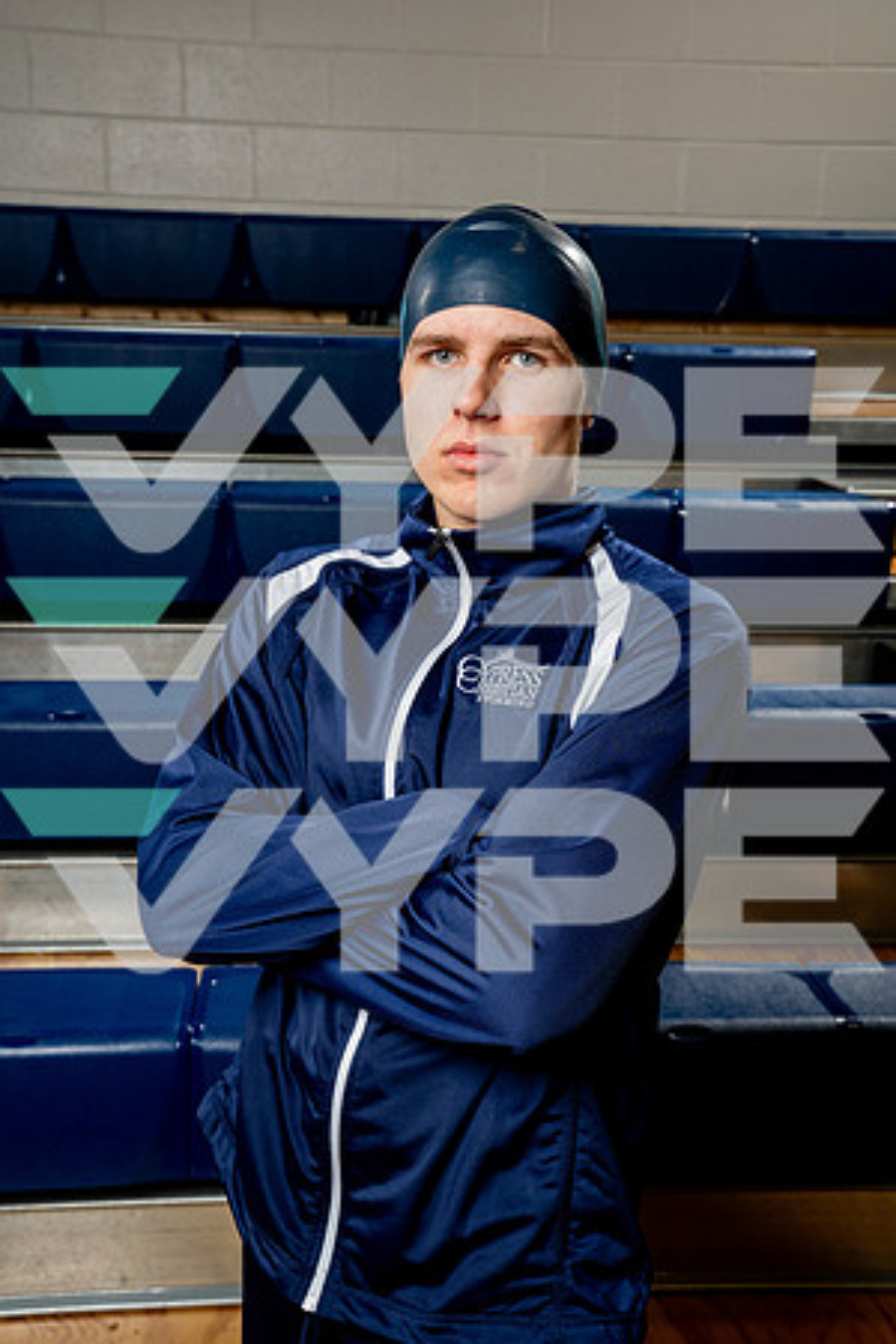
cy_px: 672
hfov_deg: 30.5
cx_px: 448
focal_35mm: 44
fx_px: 1643
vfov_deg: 44.5
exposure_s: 1/250
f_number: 8
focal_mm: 44
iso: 320
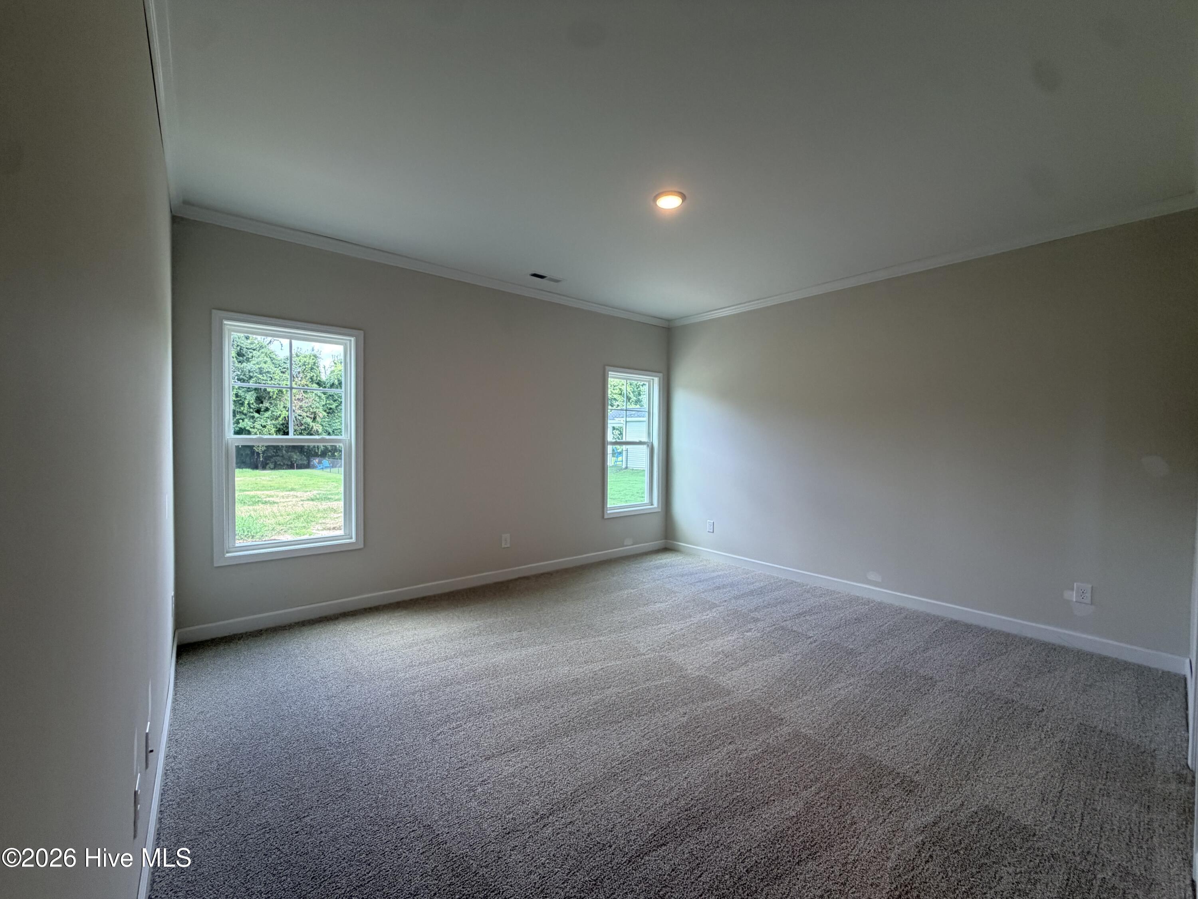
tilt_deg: -1.3
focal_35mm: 14
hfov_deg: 102.1
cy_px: 450
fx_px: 485
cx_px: 599
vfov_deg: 85.7
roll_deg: -0.4
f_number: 2.2
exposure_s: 1/120
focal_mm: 2.22
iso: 125
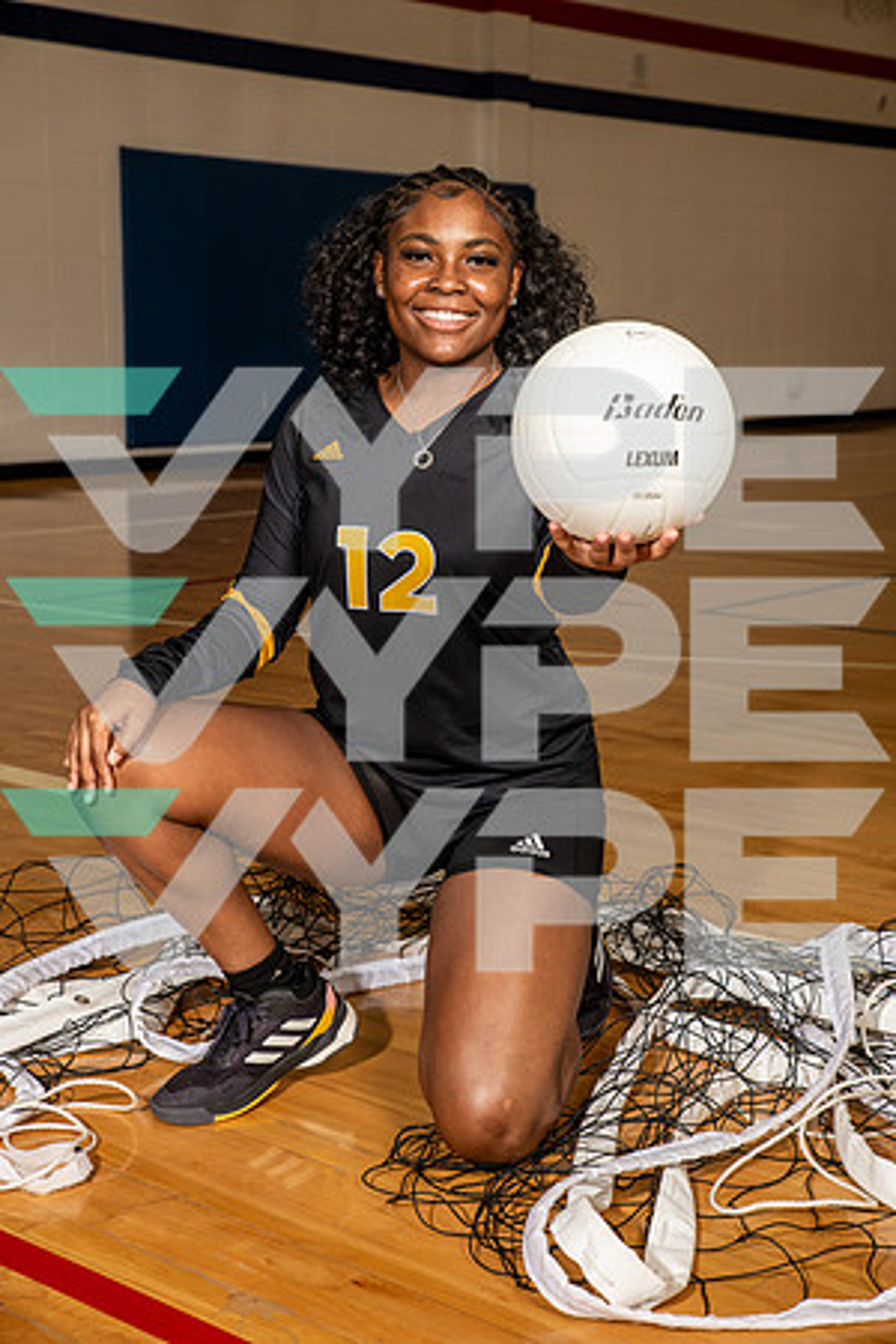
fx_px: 2091
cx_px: 448
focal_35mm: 56
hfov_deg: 24.2
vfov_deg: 35.6
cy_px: 672
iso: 320
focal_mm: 56
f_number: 7.1
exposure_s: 1/250
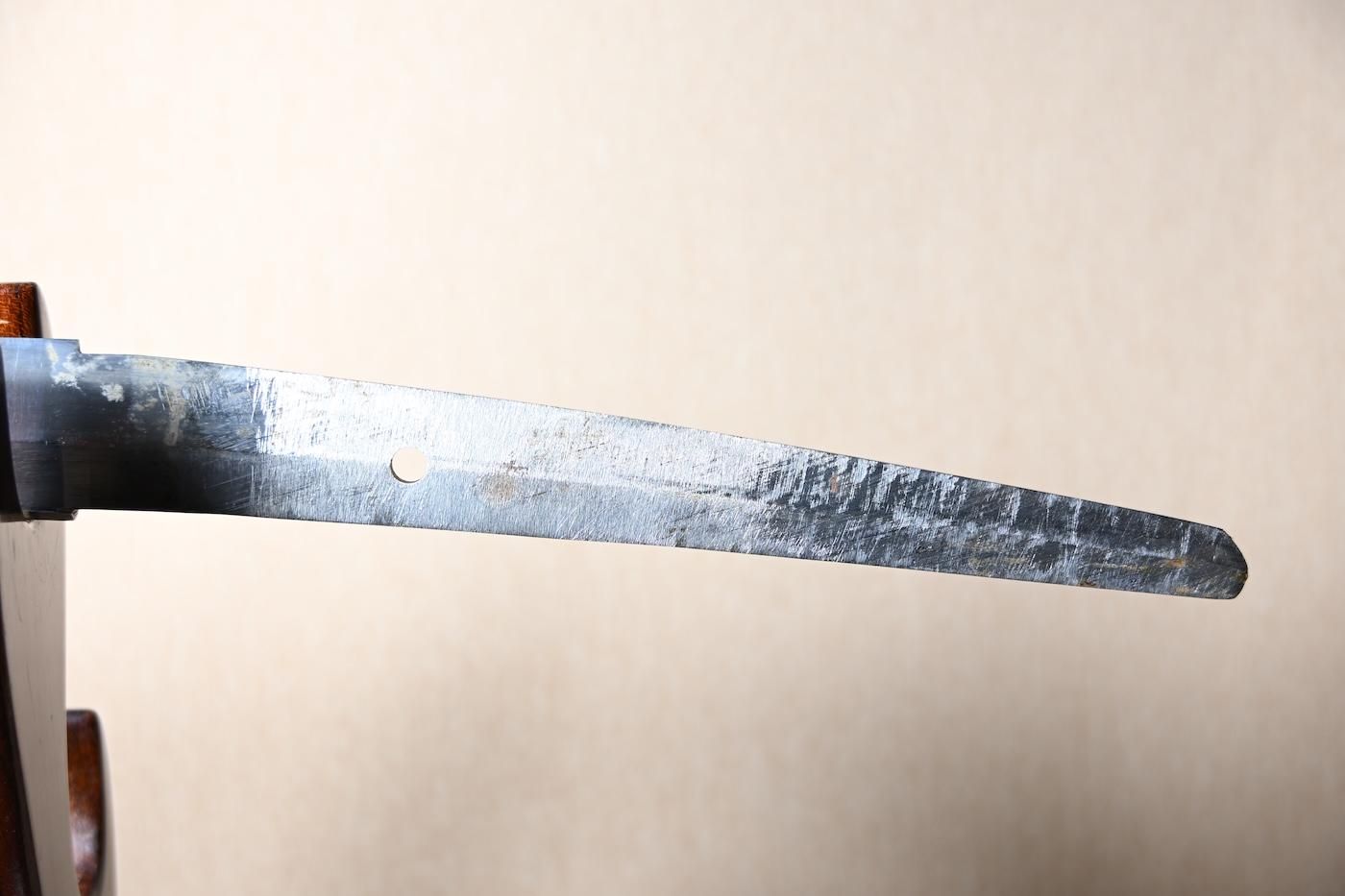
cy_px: 448
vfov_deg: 22.1
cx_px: 672
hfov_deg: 32.6
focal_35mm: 62
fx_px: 2297
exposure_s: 1/2
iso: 100
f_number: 4.5
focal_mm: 41
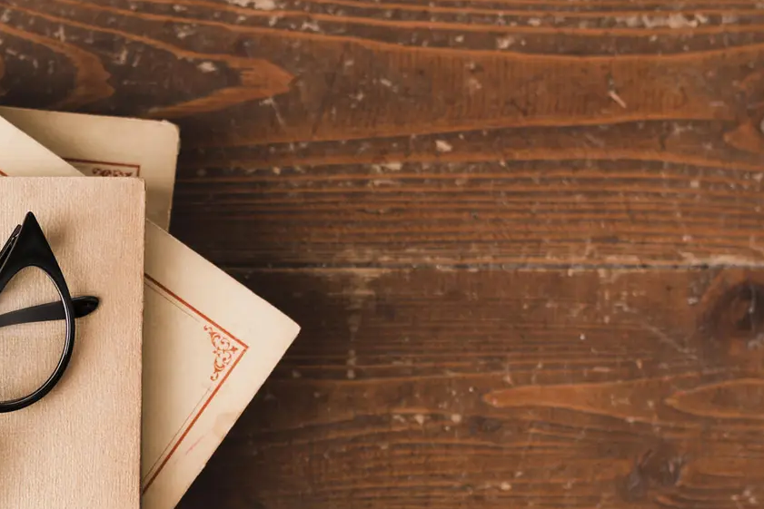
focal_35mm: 90
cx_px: 174
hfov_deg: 22.4
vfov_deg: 15.1
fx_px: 1907
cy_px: 434
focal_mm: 35
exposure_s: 1/200
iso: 100
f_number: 2.2
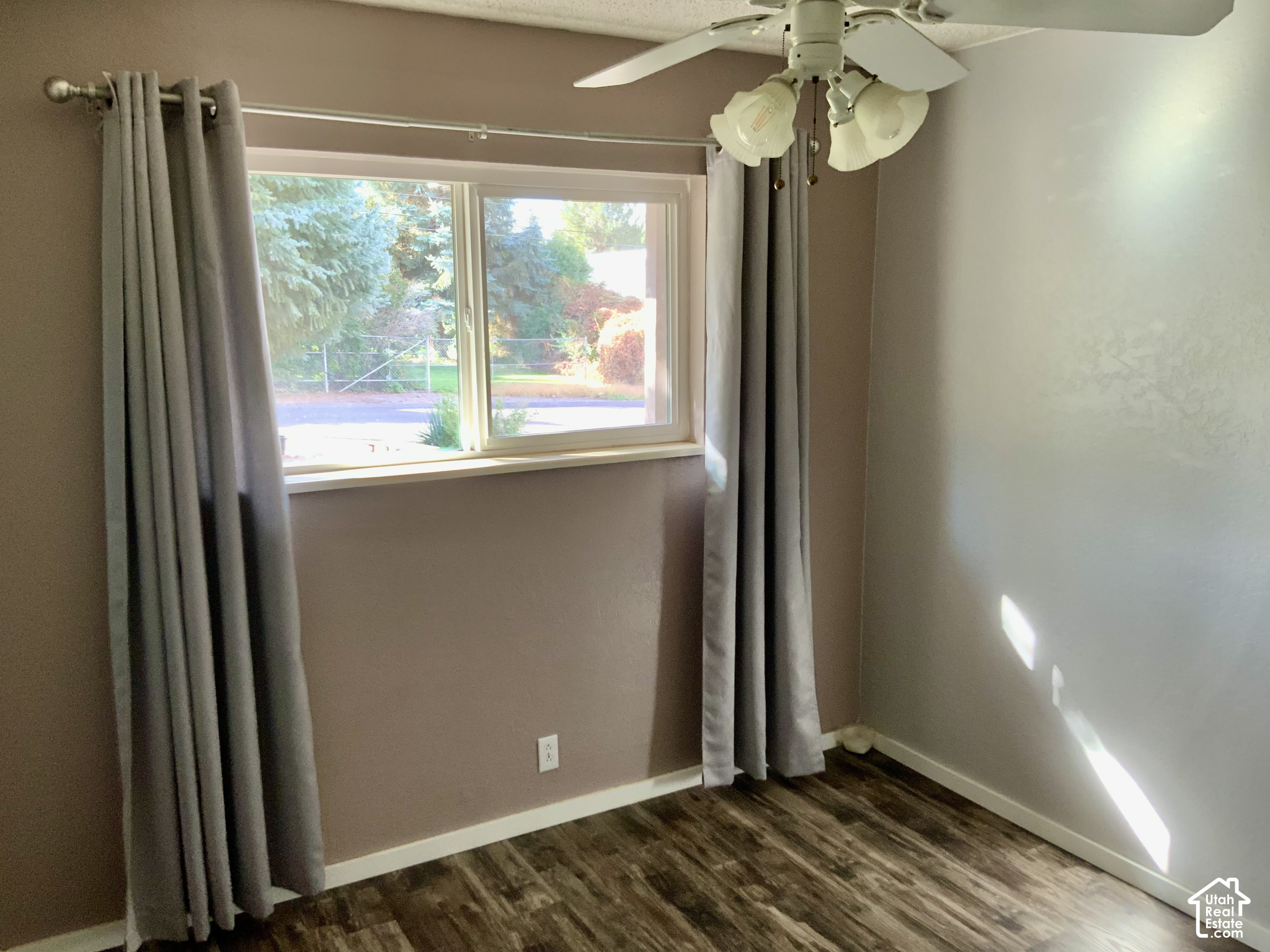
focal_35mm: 29
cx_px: 635
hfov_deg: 61.7
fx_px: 1064
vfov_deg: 48.2
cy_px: 476
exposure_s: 1/60
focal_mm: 3
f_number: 1.8
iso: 100
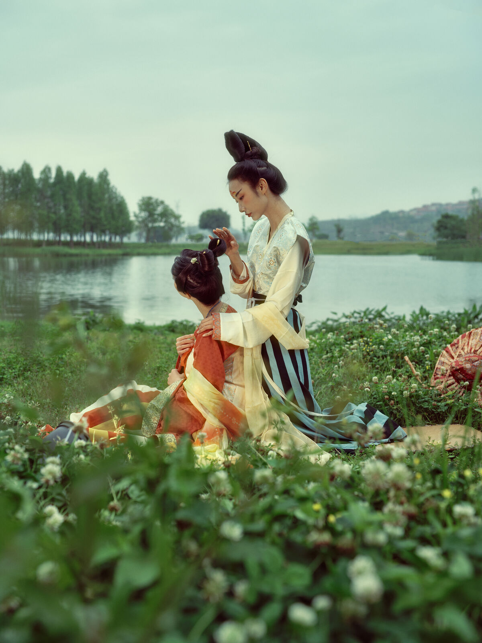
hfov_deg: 36.0
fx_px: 743
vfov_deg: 46.8
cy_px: 322
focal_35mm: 40
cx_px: 241
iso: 500
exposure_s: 1/400
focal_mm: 50
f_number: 3.5
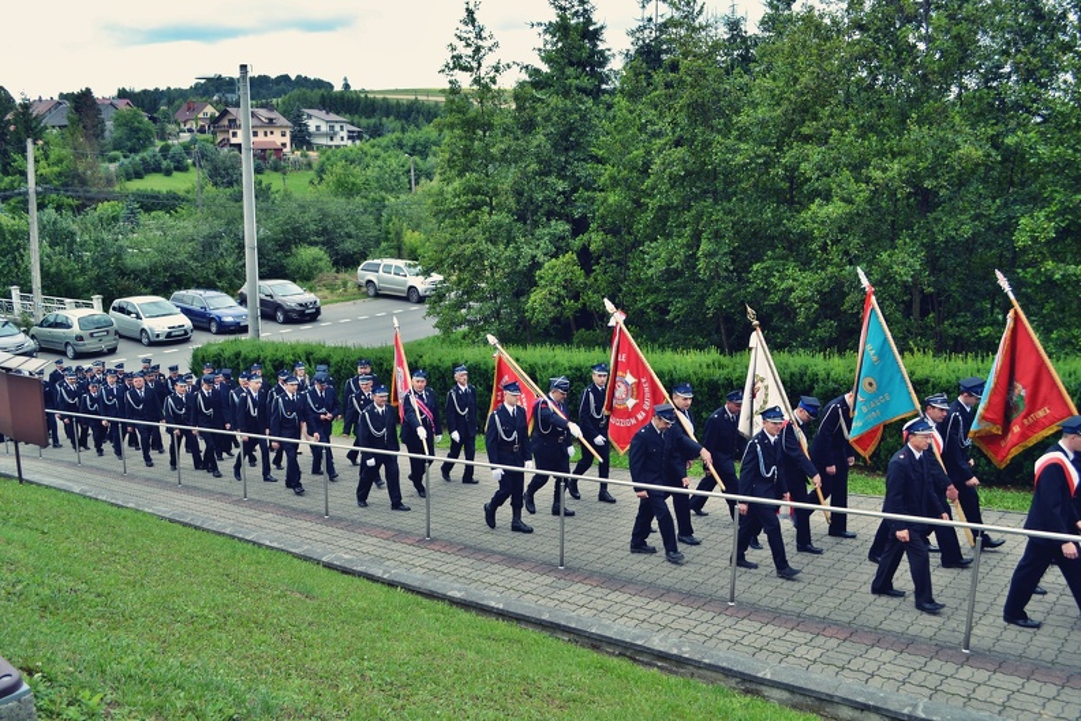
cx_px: 540
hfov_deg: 61.9
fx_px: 901
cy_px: 360
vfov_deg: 43.6
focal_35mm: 30
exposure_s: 1/125
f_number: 5.6
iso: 100
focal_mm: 20
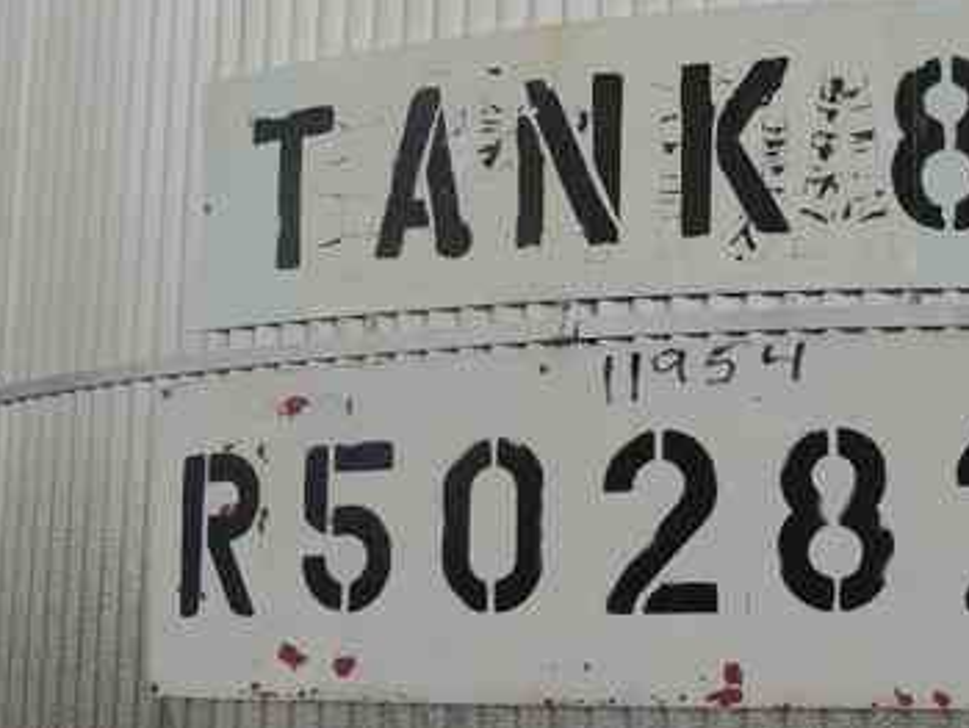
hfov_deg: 37.8
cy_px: 447
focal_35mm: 50
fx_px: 1401
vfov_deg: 29.0
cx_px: 634
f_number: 3.3
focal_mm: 6.2
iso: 100
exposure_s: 1/200
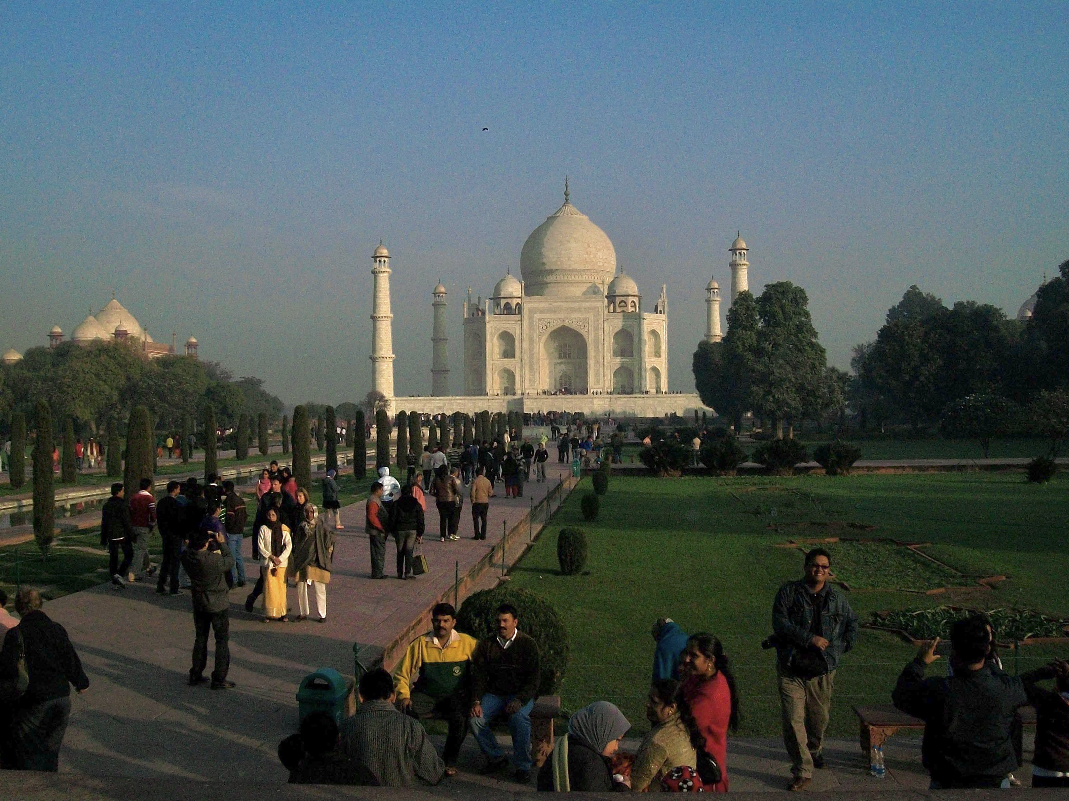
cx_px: 534
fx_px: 1112
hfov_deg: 51.4
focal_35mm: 36
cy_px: 400
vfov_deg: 39.7
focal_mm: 6
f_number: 4.8
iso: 80
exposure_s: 1/1250
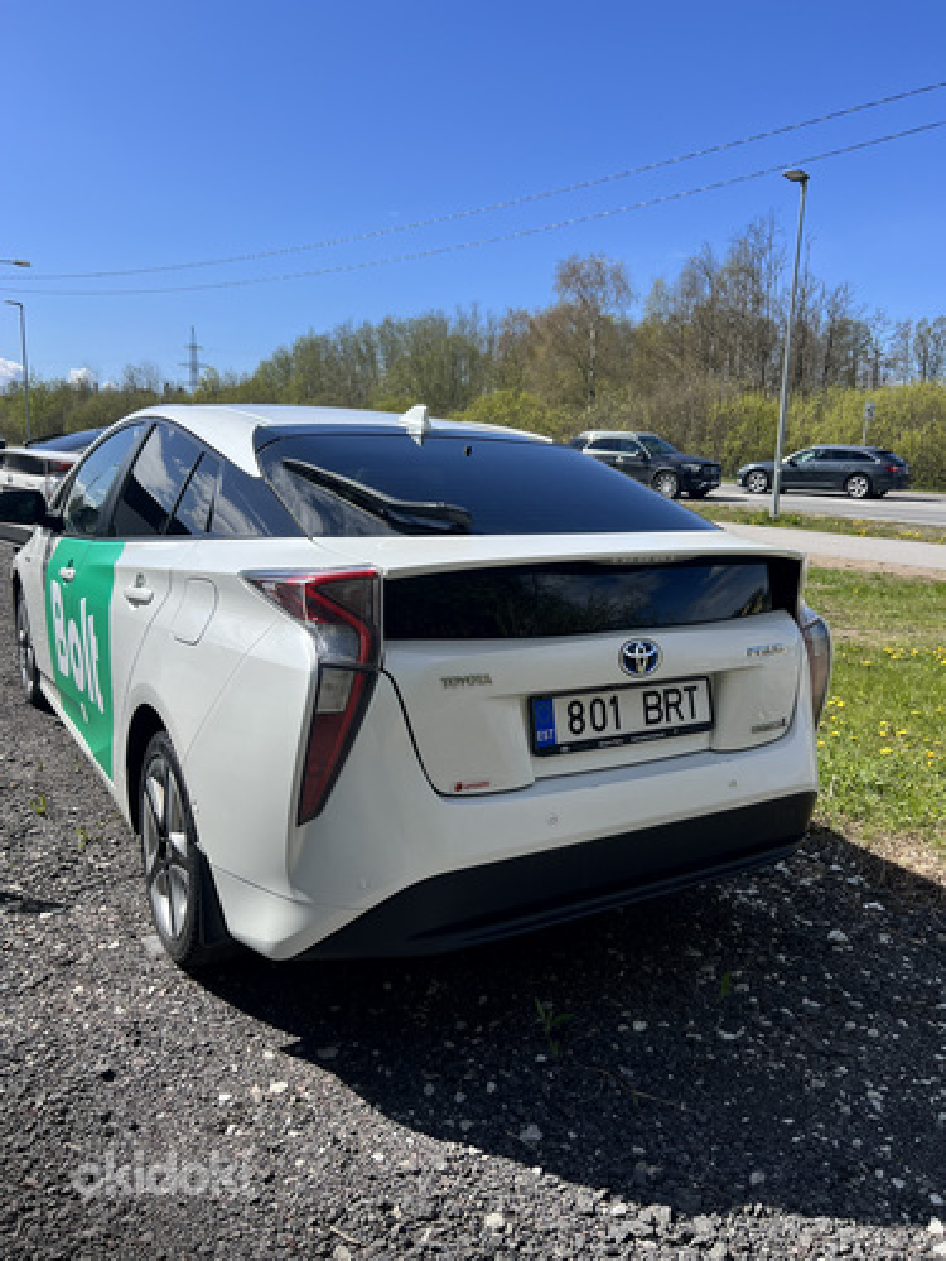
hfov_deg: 53.1
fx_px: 947
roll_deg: -0.5
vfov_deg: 67.3
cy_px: 630
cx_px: 473
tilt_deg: -10.4
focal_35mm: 26
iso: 50
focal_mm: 5.7
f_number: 1.5
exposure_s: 1/4444
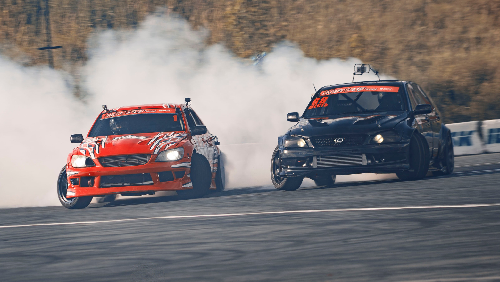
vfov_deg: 3.9
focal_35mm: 308
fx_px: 4091
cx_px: 200
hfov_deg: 7.0
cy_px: 160
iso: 100
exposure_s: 1/125
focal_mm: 160
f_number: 9
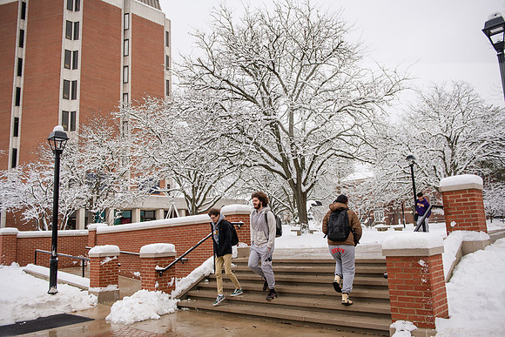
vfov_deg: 45.0
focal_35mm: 29
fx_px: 407
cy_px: 168
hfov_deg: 63.6
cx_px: 252
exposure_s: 1/640
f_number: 3.5
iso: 125
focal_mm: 29
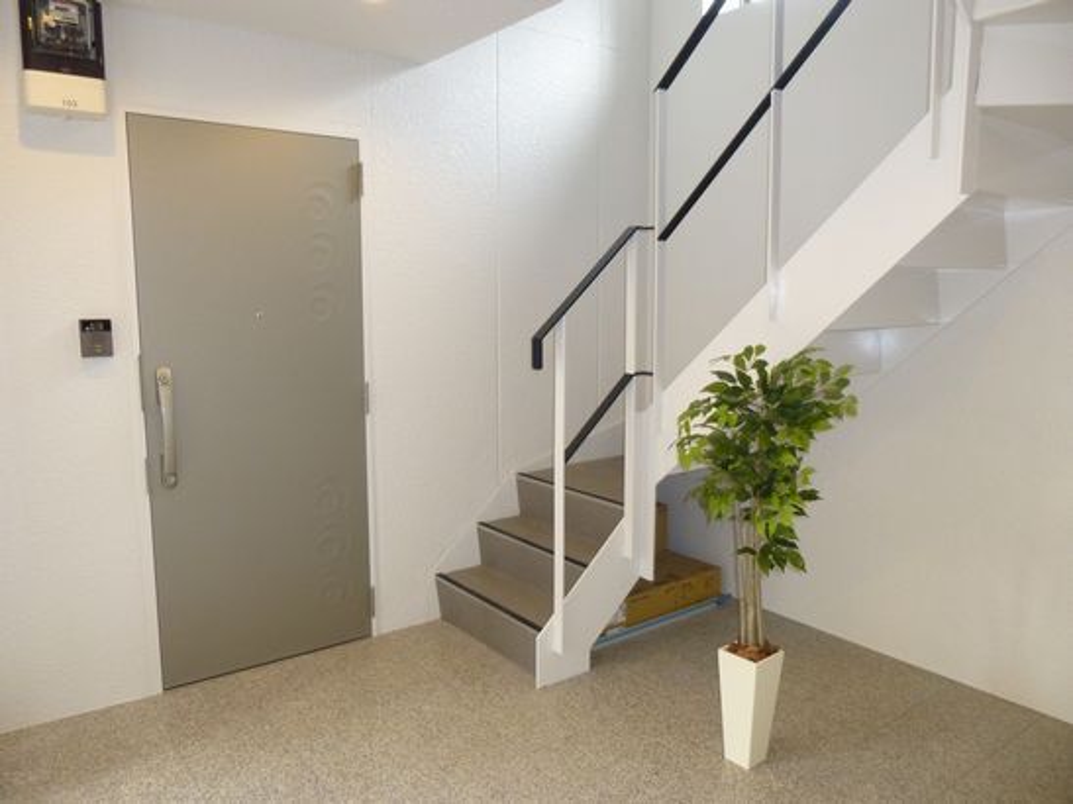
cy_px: 402
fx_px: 775
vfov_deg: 54.9
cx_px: 536
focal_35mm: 25
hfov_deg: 69.4
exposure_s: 1/60
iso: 320
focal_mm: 4.5
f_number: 3.1
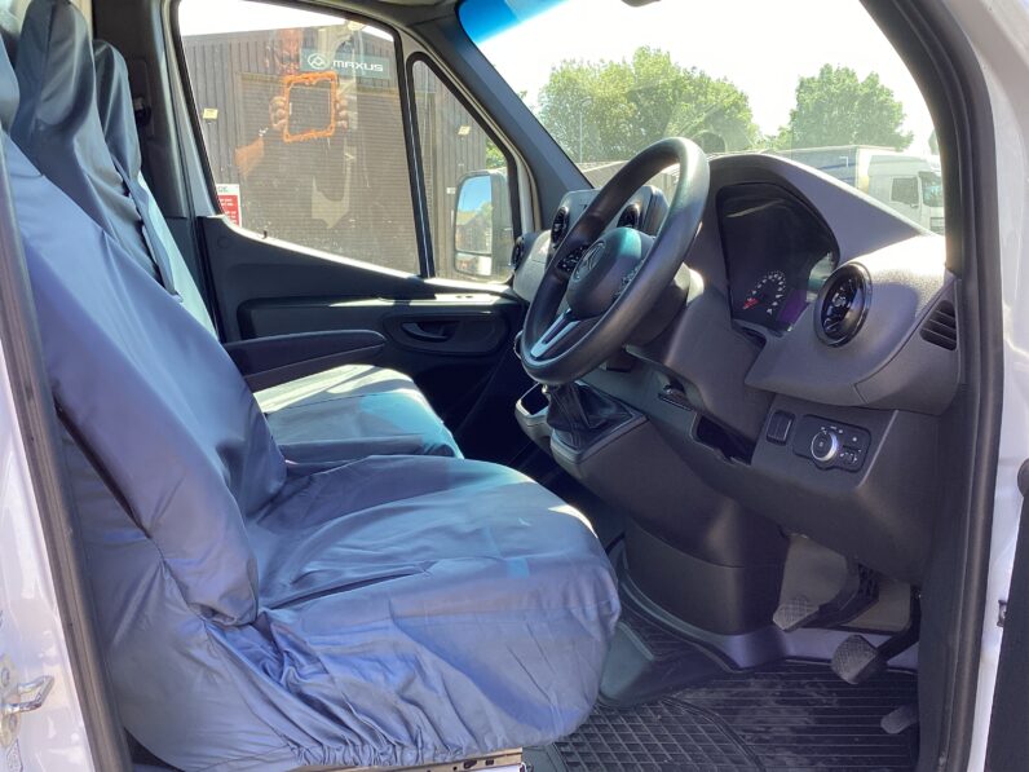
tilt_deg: -10.5
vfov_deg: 45.4
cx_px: 514
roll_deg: +0.5
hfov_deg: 58.4
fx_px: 922
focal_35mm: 31
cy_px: 386
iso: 50
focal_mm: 3.3
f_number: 2.4
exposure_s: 1/120
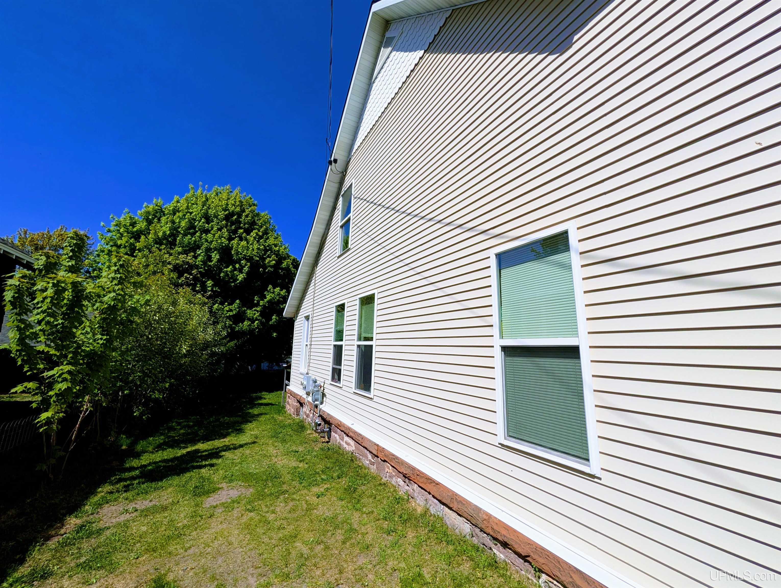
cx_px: 390
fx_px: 271
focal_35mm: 12
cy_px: 294
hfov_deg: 110.5
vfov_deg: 94.6
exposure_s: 1/4505
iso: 63
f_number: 1.7
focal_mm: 2.02
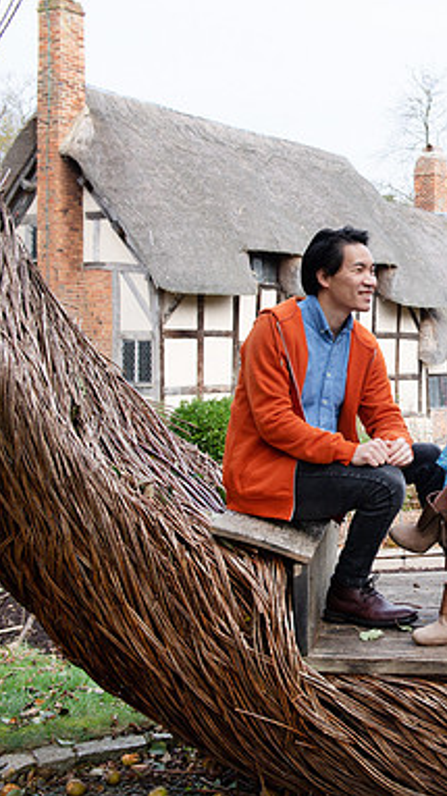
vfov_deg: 38.5
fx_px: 1140
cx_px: 476
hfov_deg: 21.2
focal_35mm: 54
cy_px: 398
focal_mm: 34
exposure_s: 1/200
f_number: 4.5
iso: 320
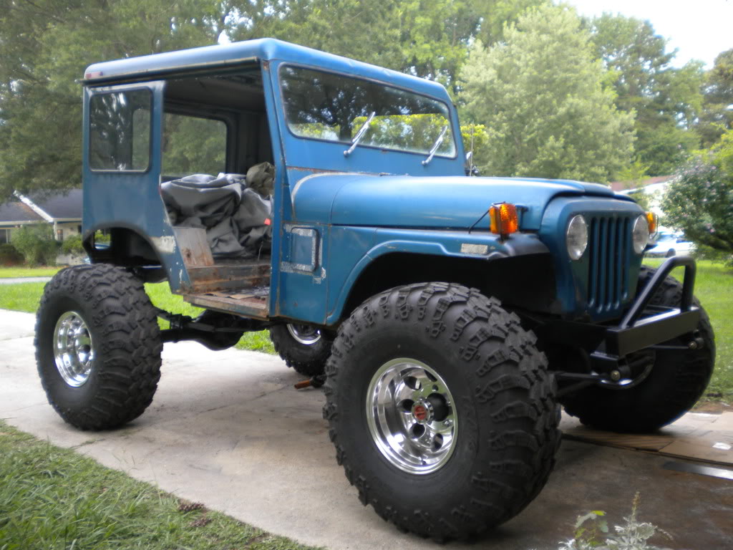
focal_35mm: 35
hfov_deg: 52.6
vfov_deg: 40.7
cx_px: 366
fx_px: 741
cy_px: 275
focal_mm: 6.3
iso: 110
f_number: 3.1
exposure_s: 1/58
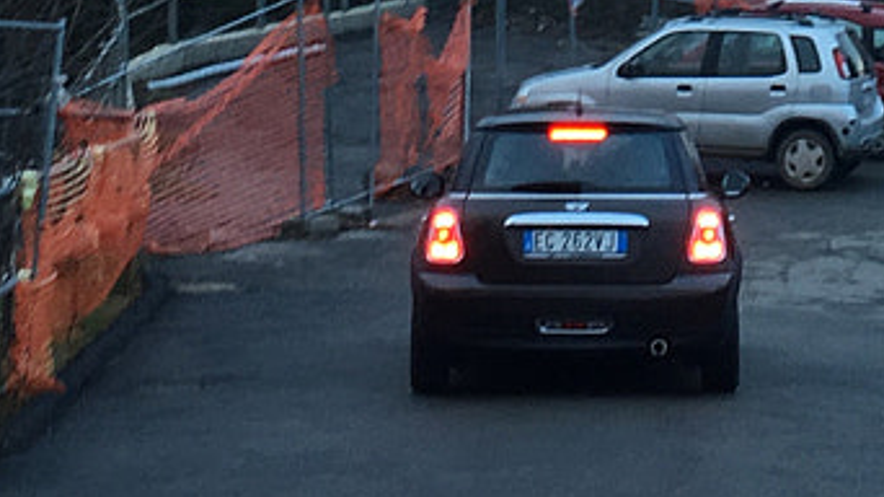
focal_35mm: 148
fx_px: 3468
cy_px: -443
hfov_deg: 14.4
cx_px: 801
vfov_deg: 7.9
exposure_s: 1/100
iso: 25
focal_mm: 4.15
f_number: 2.2
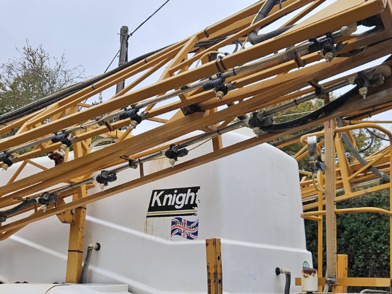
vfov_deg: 27.9
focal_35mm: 51
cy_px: 238
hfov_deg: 37.4
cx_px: 167
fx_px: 578
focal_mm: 5.4
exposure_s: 1/180
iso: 40
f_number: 1.8
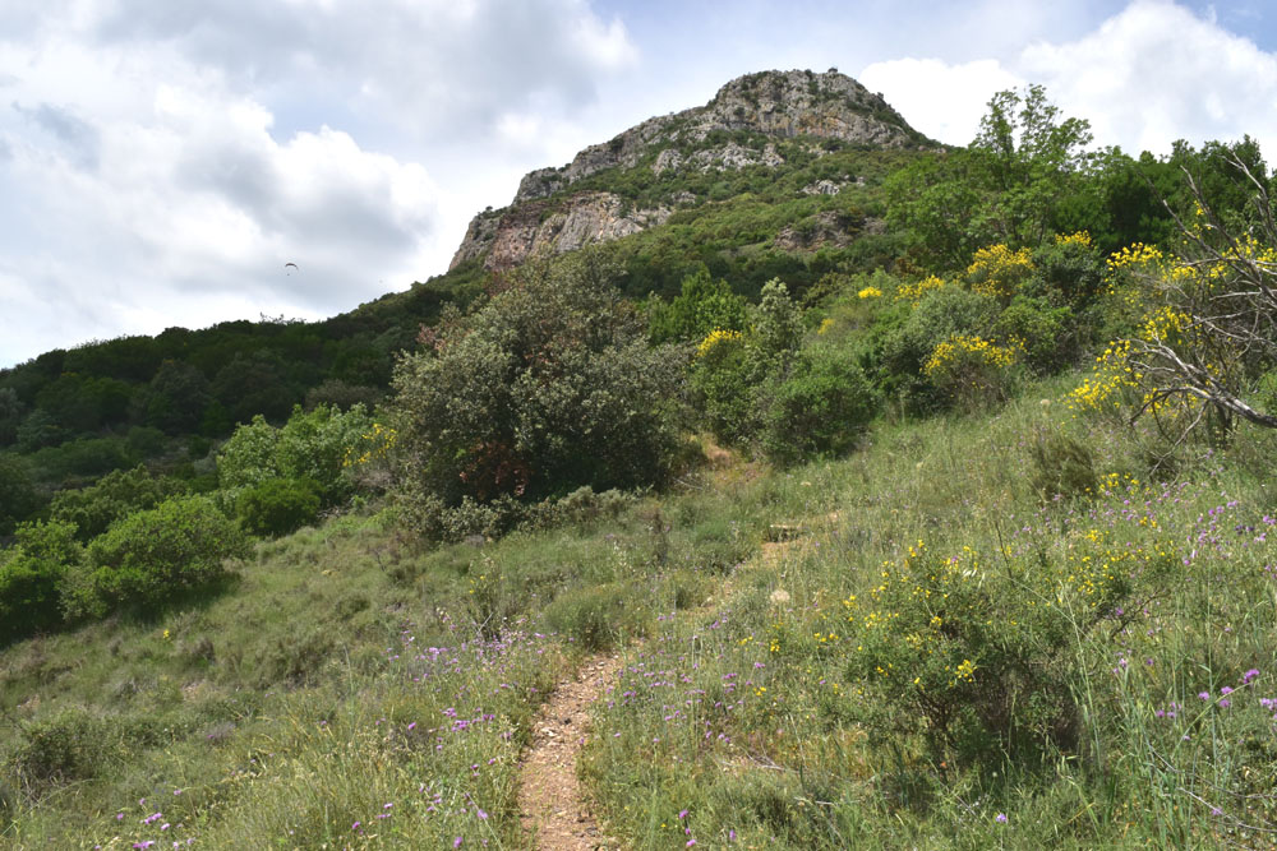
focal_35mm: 27
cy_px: 426
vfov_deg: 47.9
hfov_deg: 67.4
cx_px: 638
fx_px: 958
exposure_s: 1/320
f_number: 18
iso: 400
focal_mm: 18
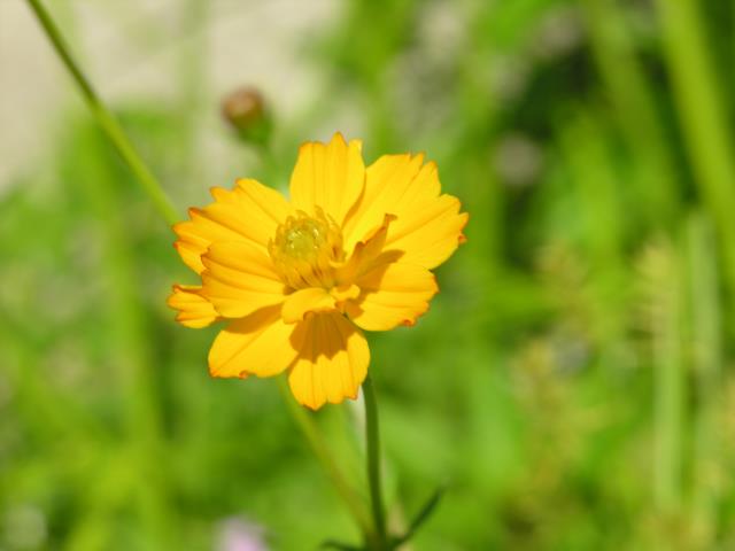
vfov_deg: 8.5
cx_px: 368
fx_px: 3716
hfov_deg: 11.3
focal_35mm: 175
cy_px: 276
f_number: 7.1
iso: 50
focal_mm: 44.5
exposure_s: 1/193
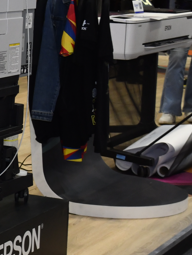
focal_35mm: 137
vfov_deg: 14.4
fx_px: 1013
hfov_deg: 9.7
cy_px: 102
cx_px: -248
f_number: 5.6
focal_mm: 32
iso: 800
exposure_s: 1/160
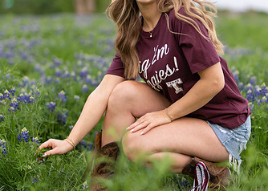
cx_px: 184
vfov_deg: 13.8
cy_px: 86
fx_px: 791
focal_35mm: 104
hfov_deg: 19.2
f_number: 1.2
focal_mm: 50
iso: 250
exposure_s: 1/800
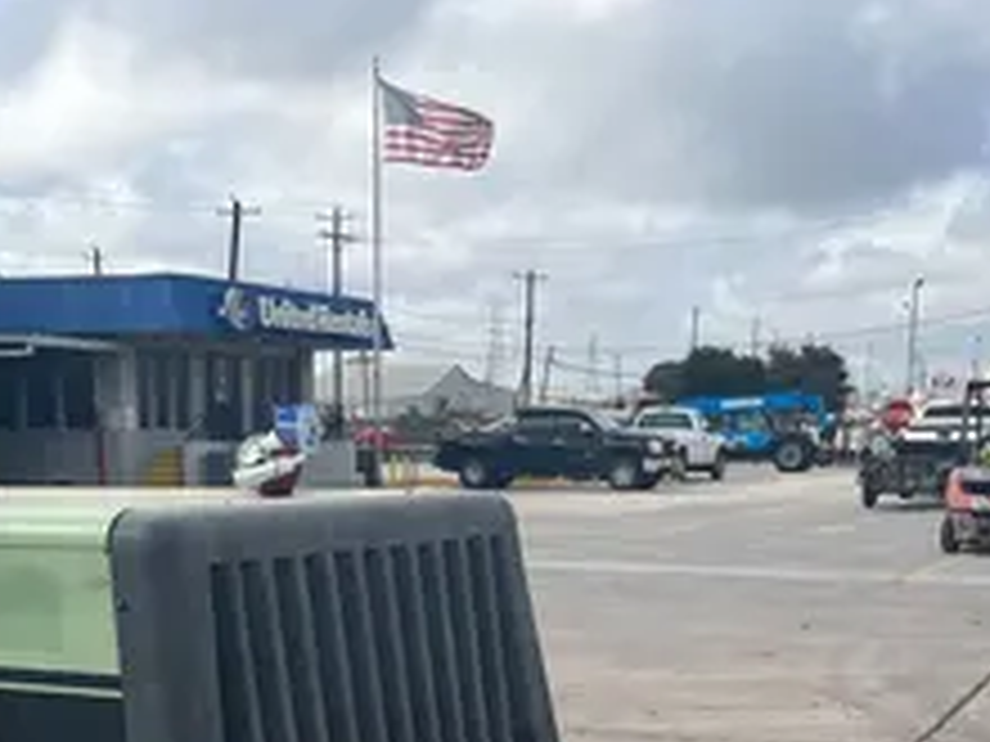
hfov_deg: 29.8
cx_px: 472
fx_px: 1859
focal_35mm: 65
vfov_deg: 20.9
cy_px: 911
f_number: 1.6
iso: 50
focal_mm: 5.1
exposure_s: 1/2571
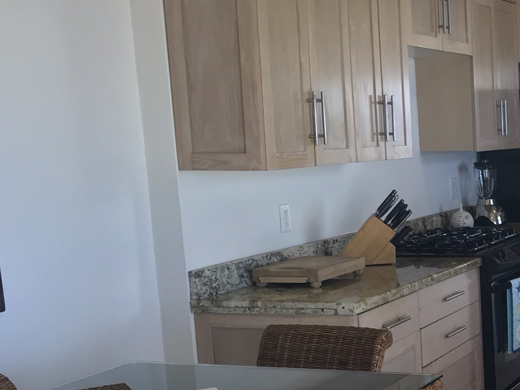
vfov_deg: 22.7
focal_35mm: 64
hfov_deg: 27.6
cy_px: 304
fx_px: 961
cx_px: 578
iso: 25
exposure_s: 1/60
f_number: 1.8
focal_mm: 3.99
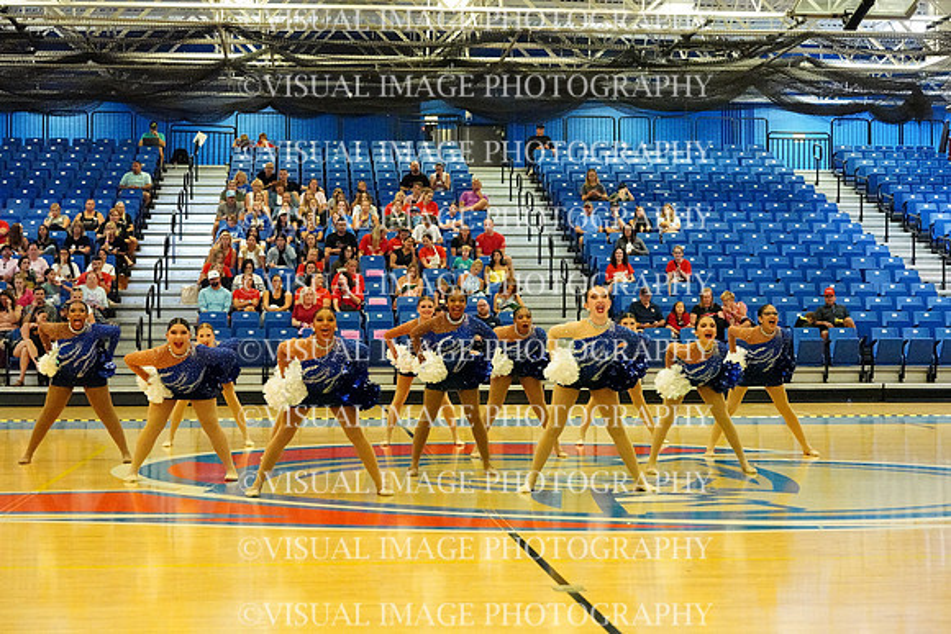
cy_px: 317
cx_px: 476
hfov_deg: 29.6
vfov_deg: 20.0
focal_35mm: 68
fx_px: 1797
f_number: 4
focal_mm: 68
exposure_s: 1/1000
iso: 25600
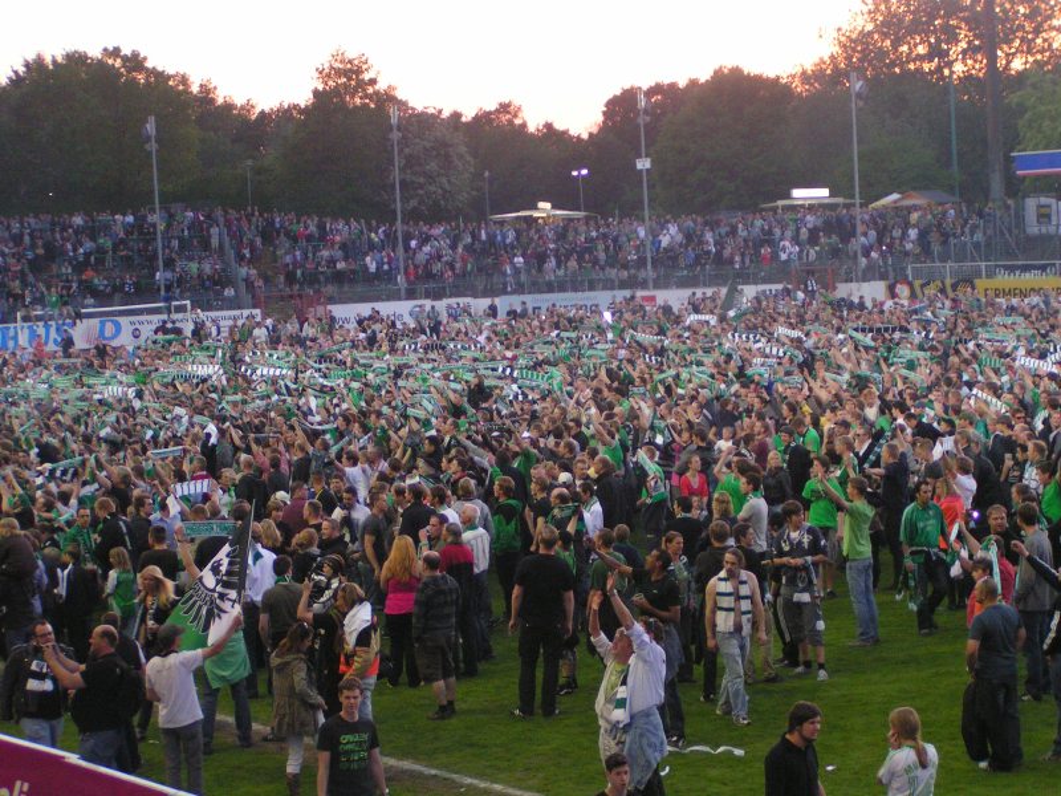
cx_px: 530
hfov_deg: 21.5
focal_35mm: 91
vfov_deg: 16.2
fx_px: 2789
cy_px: 398
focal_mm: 13.9
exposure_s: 1/60
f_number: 3.2
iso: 200
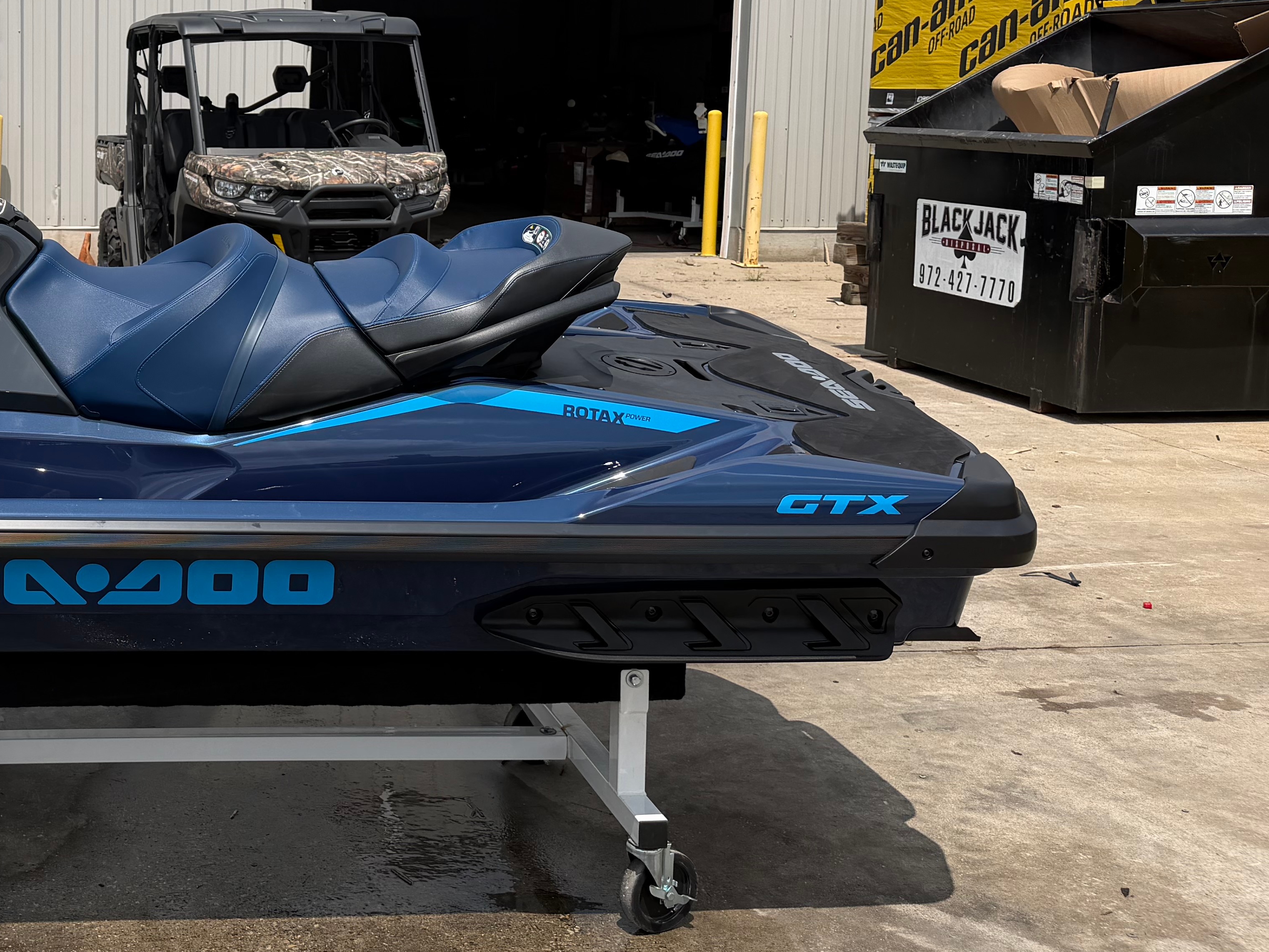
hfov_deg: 38.8
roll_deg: -0.2
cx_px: 100
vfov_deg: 31.8
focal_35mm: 45
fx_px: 1650
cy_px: 294
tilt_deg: -6.1
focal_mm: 6.76
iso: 80
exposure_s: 1/4673
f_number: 1.78
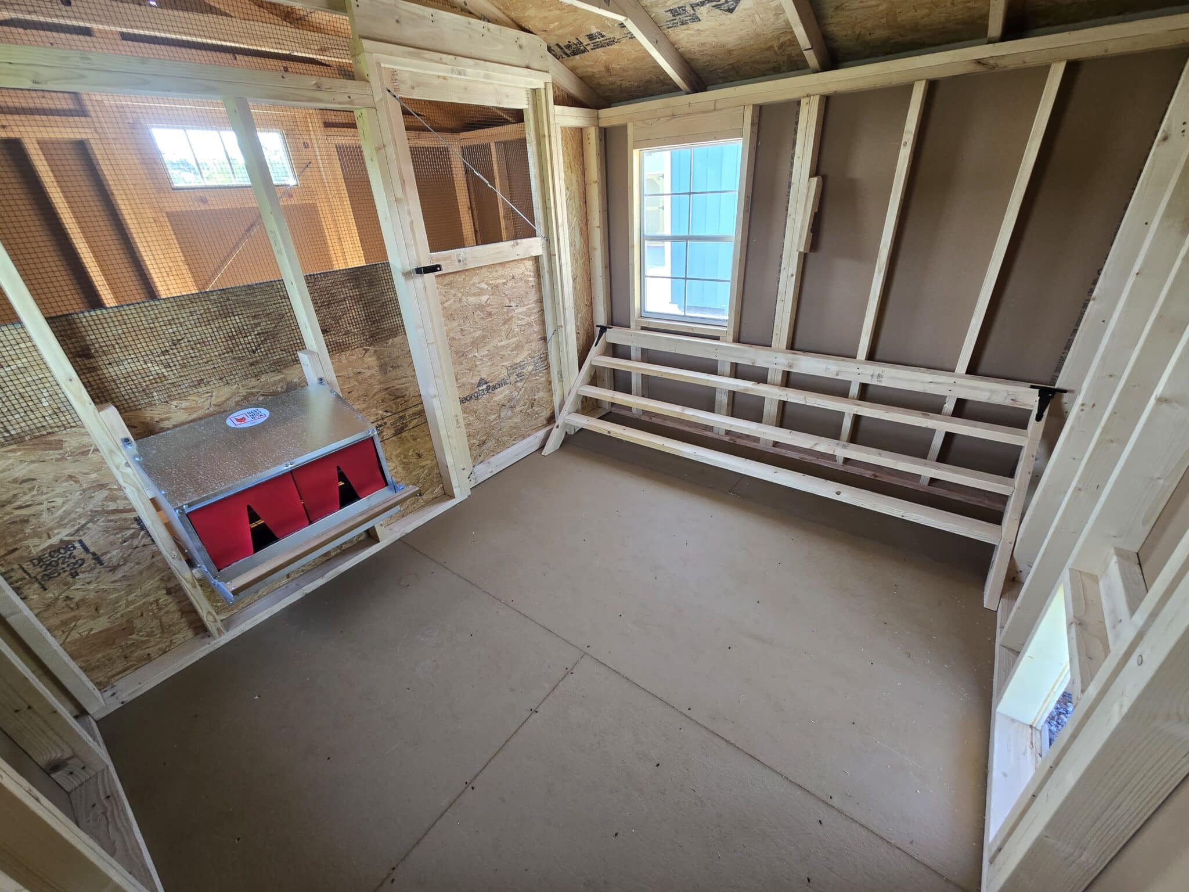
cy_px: 446
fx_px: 447
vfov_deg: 89.9
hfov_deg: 106.2
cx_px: 594
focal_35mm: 13
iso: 125
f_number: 2.2
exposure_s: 1/60
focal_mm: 2.2
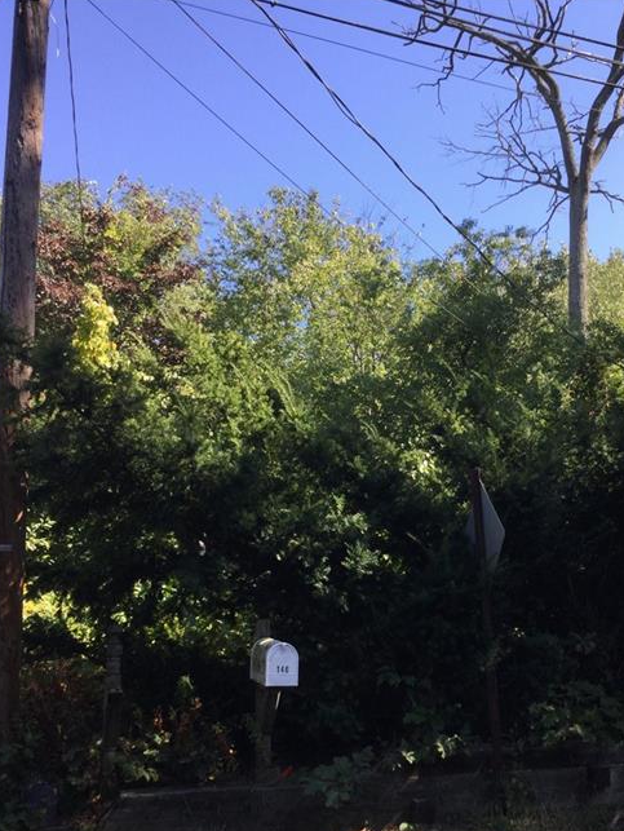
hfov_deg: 38.6
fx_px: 888
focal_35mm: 37
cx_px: 360
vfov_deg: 49.8
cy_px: 492
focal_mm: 3.3
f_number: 2.4
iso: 25
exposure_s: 1/294
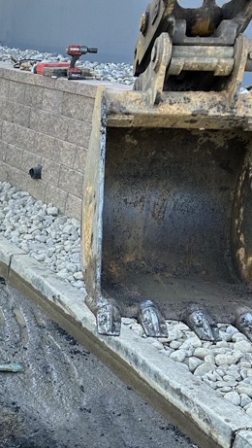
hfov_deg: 15.7
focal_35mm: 68
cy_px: 380
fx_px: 806
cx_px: -172
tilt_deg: -24.1
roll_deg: +0.4
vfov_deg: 30.0
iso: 64
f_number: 1.78
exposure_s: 1/185
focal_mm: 6.86
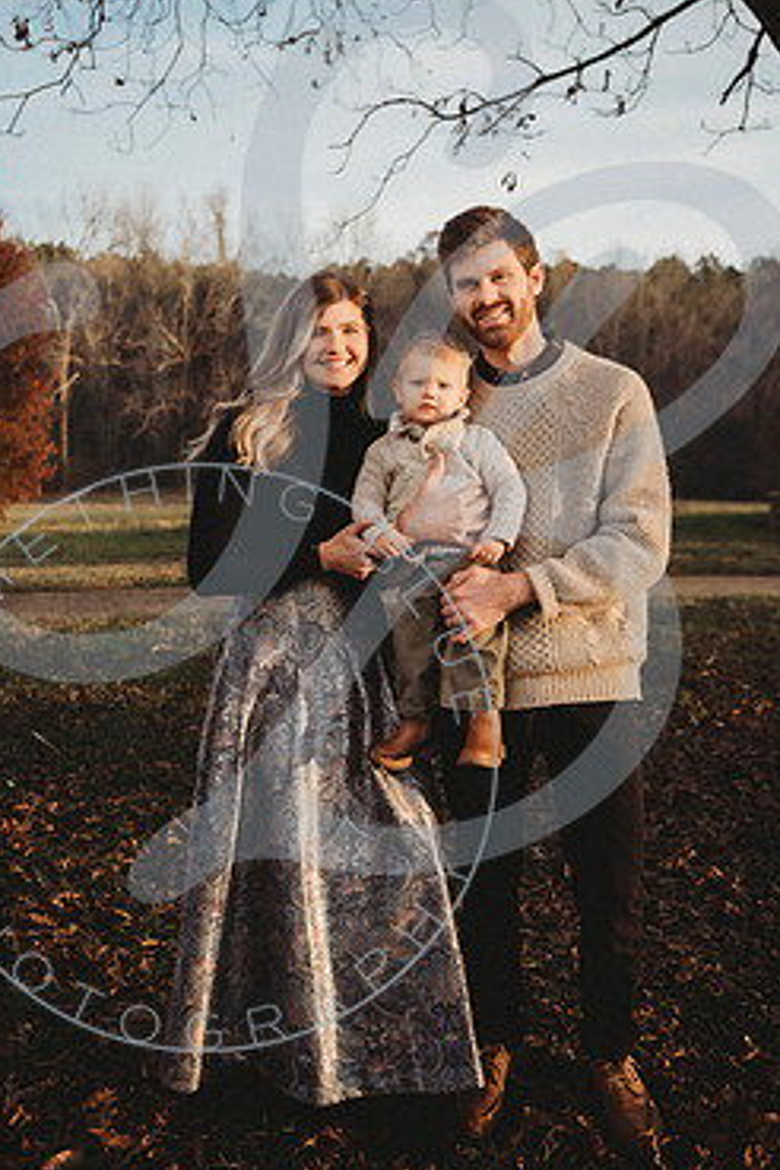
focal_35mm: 39
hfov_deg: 34.2
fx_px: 1267
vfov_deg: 49.4
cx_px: 346
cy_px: 517
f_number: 2.8
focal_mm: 32
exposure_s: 1/500
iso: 100
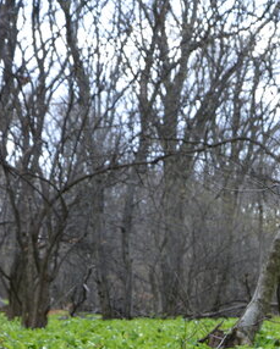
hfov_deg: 15.4
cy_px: 312
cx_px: 282
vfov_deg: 19.2
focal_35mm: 98
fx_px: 1018
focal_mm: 25
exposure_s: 1/125
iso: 200
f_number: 5.6
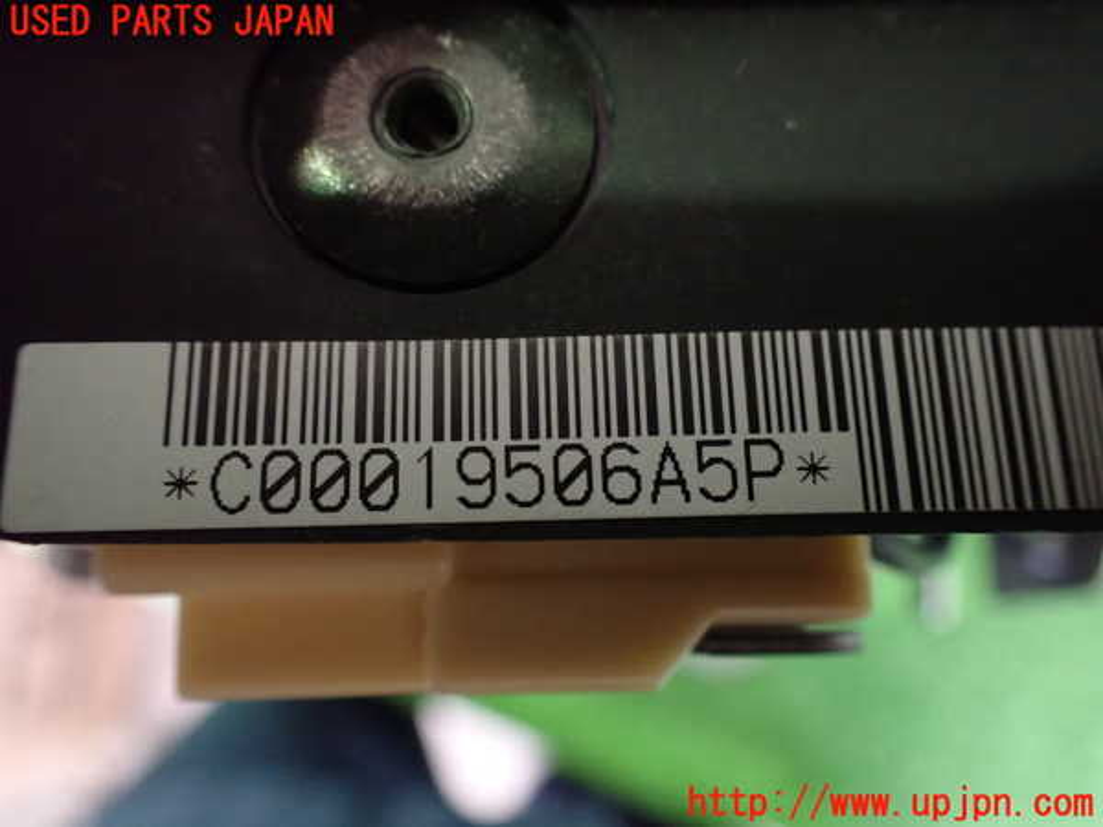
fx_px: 956
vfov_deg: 46.8
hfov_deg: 60.0
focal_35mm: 30
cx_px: 552
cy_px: 414
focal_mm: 5.4
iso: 1250
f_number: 2.3
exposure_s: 1/30
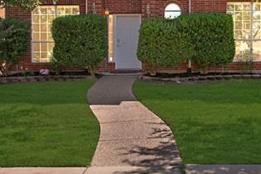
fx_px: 355
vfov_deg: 27.4
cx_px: 158
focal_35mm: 49
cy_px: 67
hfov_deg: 40.2
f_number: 11
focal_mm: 10
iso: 100
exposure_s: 1/160
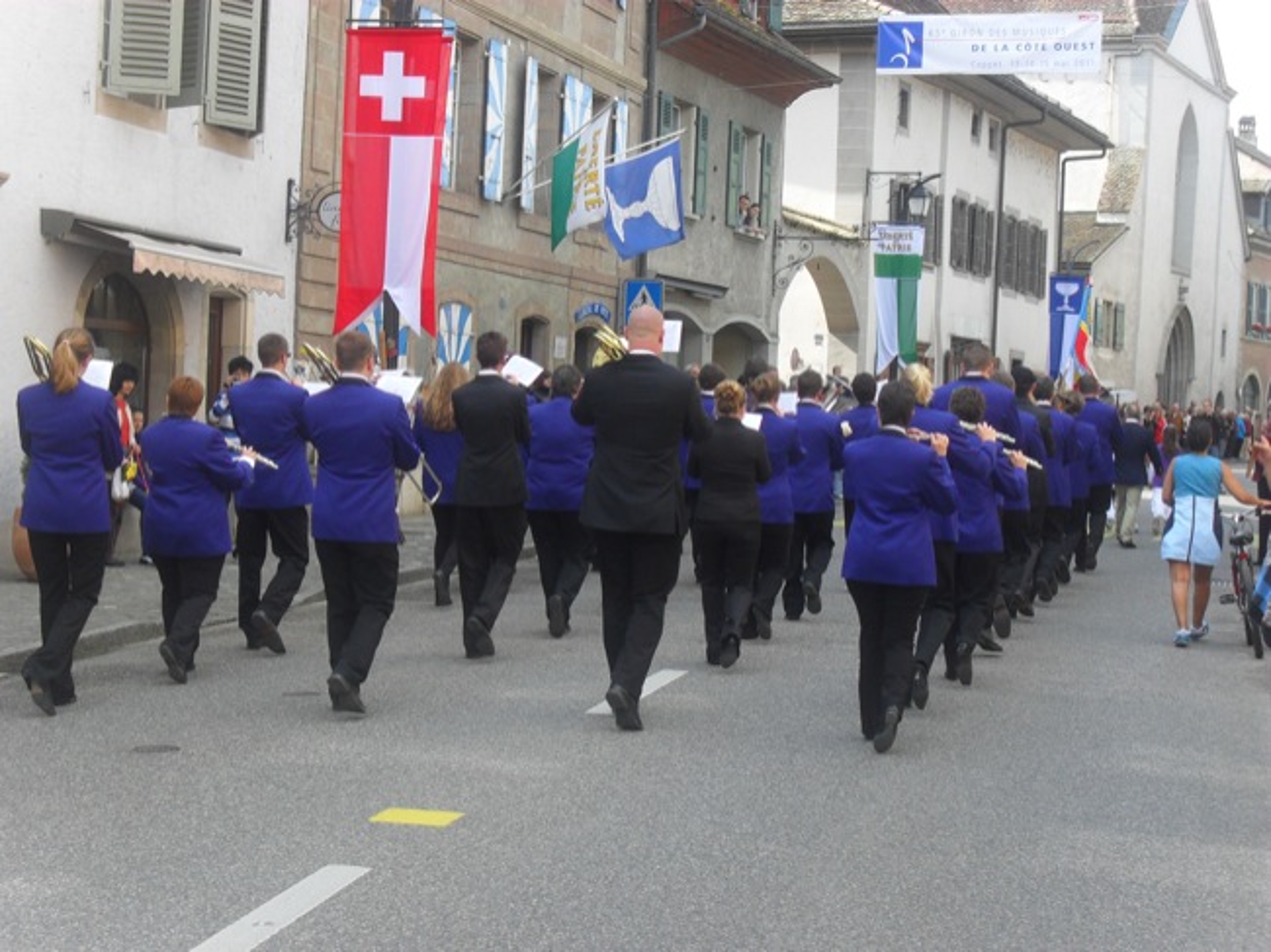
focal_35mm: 66
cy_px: 476
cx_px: 636
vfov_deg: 22.2
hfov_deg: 29.4
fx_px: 2422
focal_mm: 11.7
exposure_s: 1/180
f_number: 4.6
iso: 100
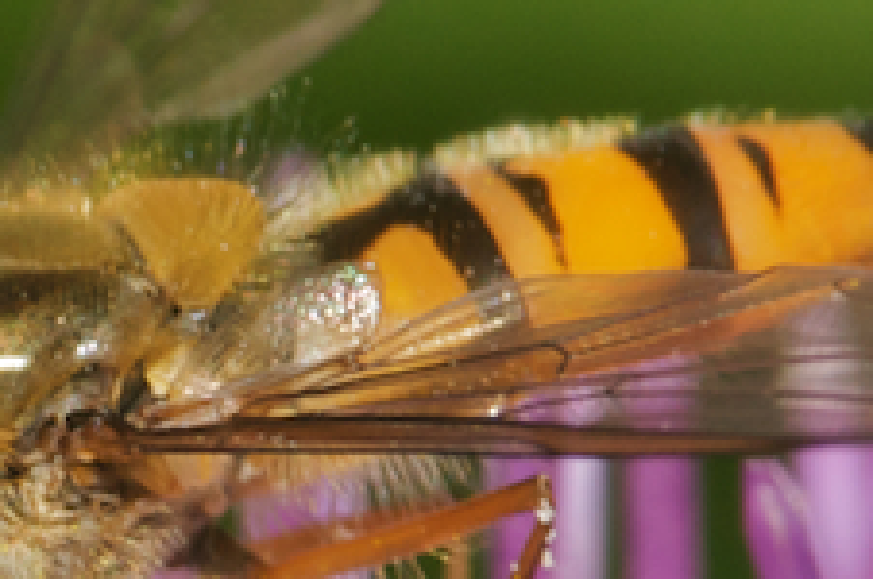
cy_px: 409
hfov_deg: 3.5
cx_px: 4
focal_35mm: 596
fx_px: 14432
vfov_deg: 2.3
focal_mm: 140
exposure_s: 1/200
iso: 200
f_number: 11
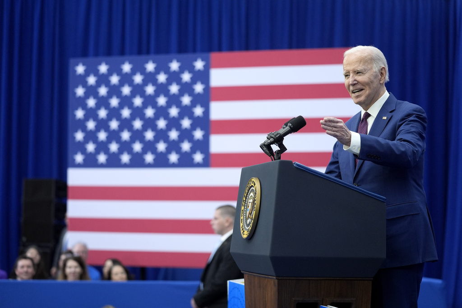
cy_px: 154
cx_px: 231
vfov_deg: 16.1
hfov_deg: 23.9
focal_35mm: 85
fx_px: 1091
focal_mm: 85
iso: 2000
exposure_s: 1/500
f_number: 2.8
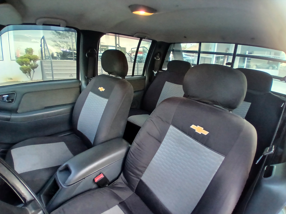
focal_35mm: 17
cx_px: 143
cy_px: 107
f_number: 2.2
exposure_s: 1/33.3
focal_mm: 1.4
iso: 160
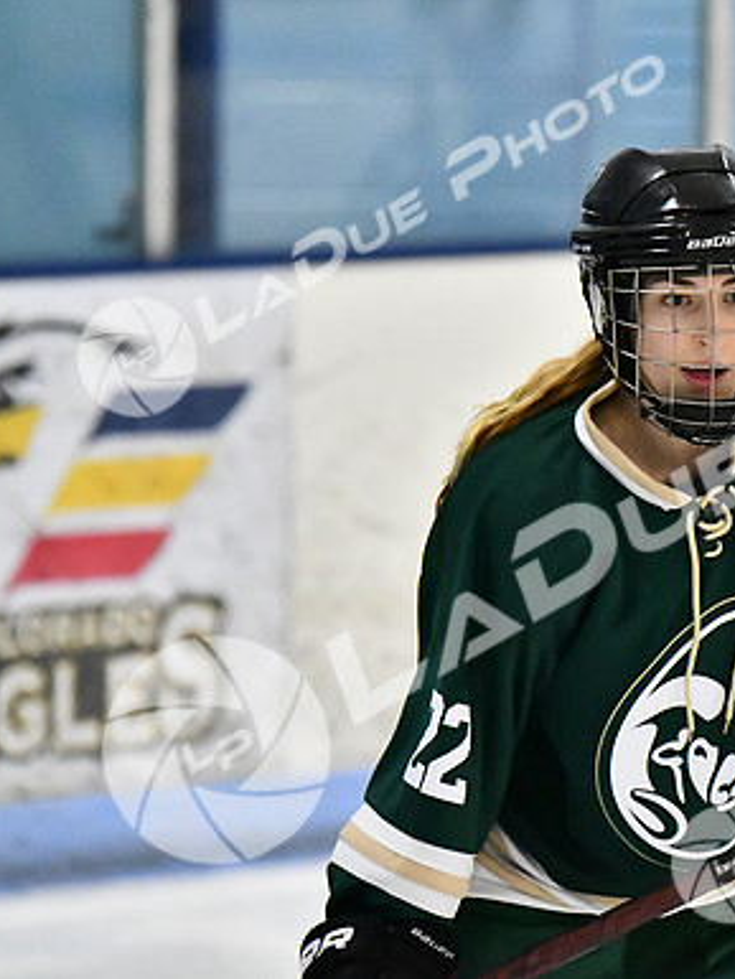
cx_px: 666
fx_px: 7688
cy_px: 490
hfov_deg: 5.5
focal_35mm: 272
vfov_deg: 7.3
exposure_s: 1/1250
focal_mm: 125
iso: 8000
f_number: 2.8
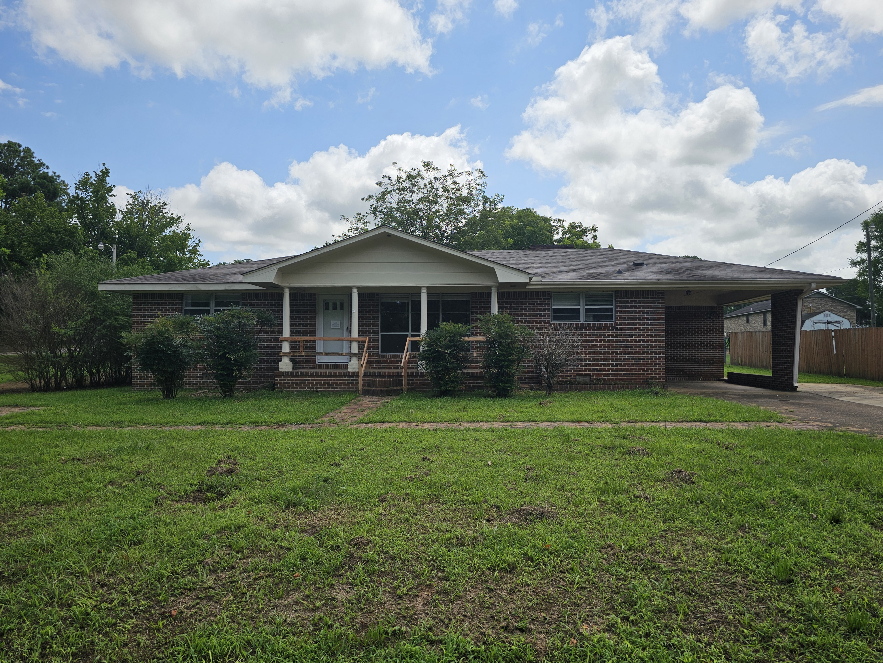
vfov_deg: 58.9
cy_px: 332
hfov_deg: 73.9
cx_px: 442
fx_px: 587
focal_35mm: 23
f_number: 1.7
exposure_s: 1/1013
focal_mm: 6.3
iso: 10
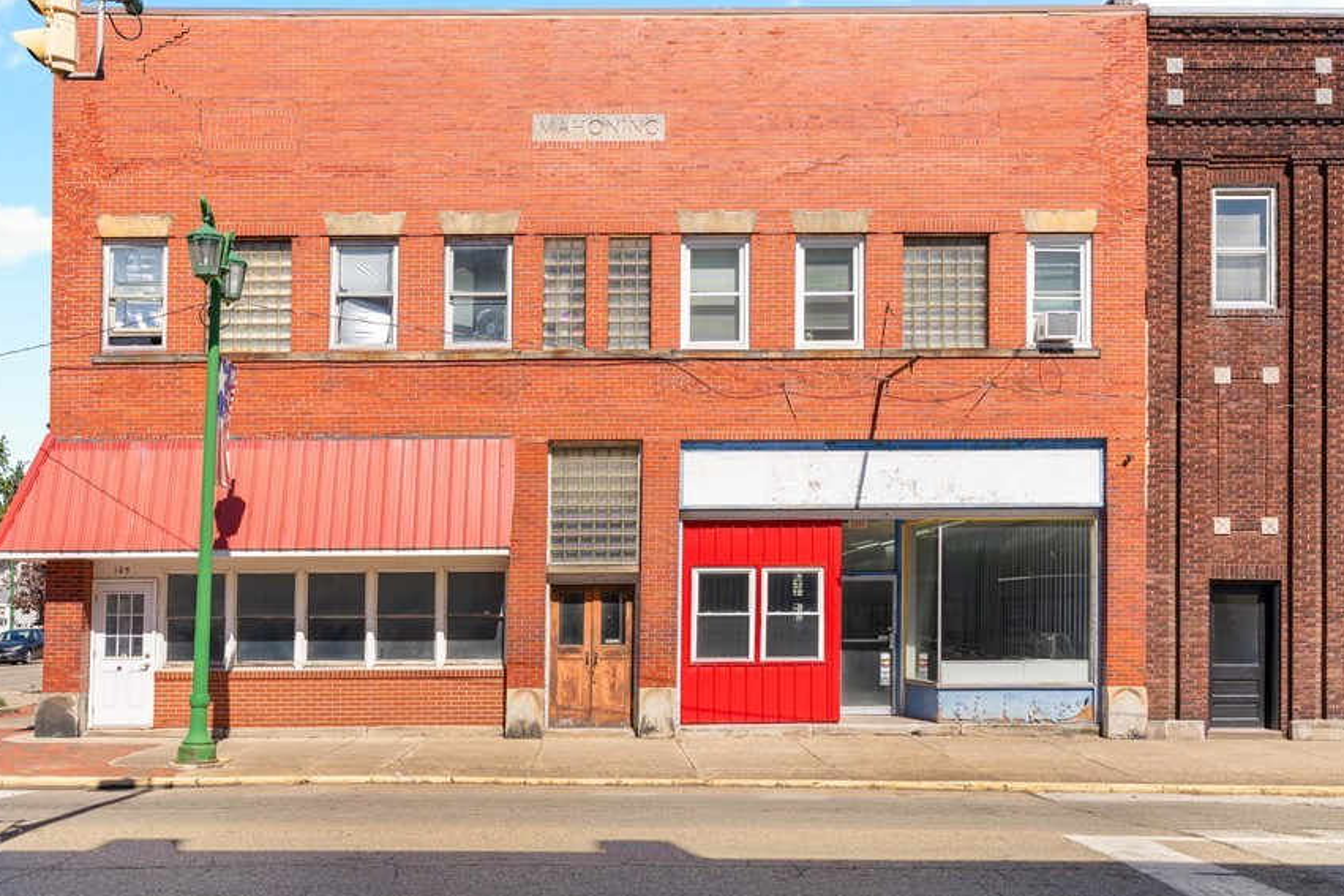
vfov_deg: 35.9
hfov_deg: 51.8
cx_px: 594
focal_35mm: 37
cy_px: 392
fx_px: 1381
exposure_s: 1/125
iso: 400
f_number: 8
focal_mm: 29
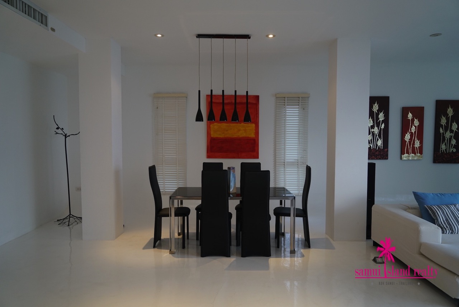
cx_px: 230
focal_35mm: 24
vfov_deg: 53.2
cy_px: 154
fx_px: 306
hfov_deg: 73.7
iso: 1000
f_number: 4
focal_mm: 24
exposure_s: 1/160
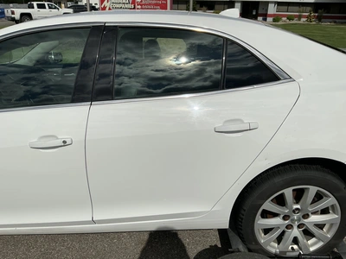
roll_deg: +0.6
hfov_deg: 63.4
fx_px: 280
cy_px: 130
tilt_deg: -22.1
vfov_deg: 49.7
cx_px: 173
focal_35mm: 28
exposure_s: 1/10204
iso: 25
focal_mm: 3
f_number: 1.8
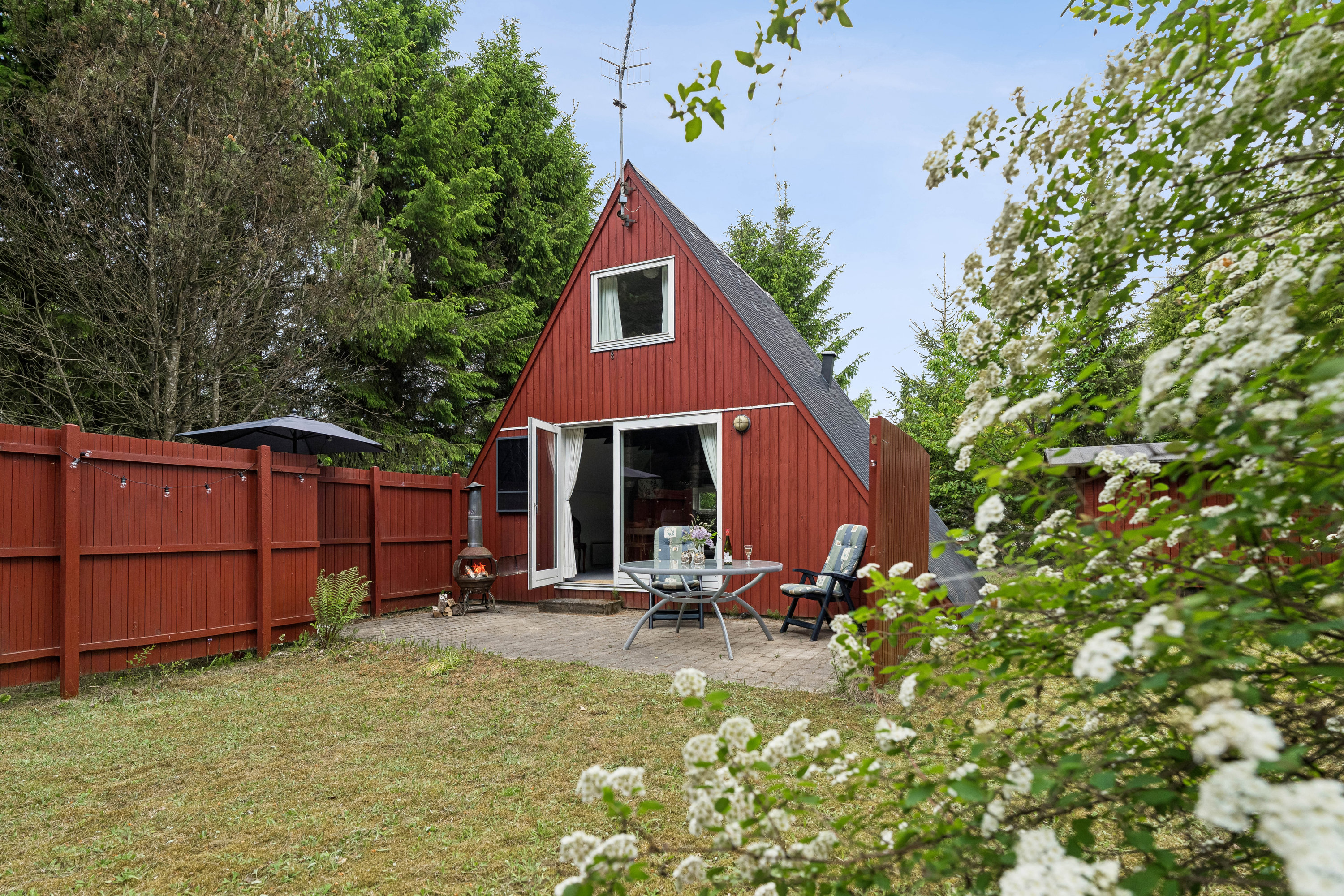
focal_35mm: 17
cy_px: 448
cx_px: 672
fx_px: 635
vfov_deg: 70.4
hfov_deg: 93.3
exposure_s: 1/800
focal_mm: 17
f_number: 5.6
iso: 500
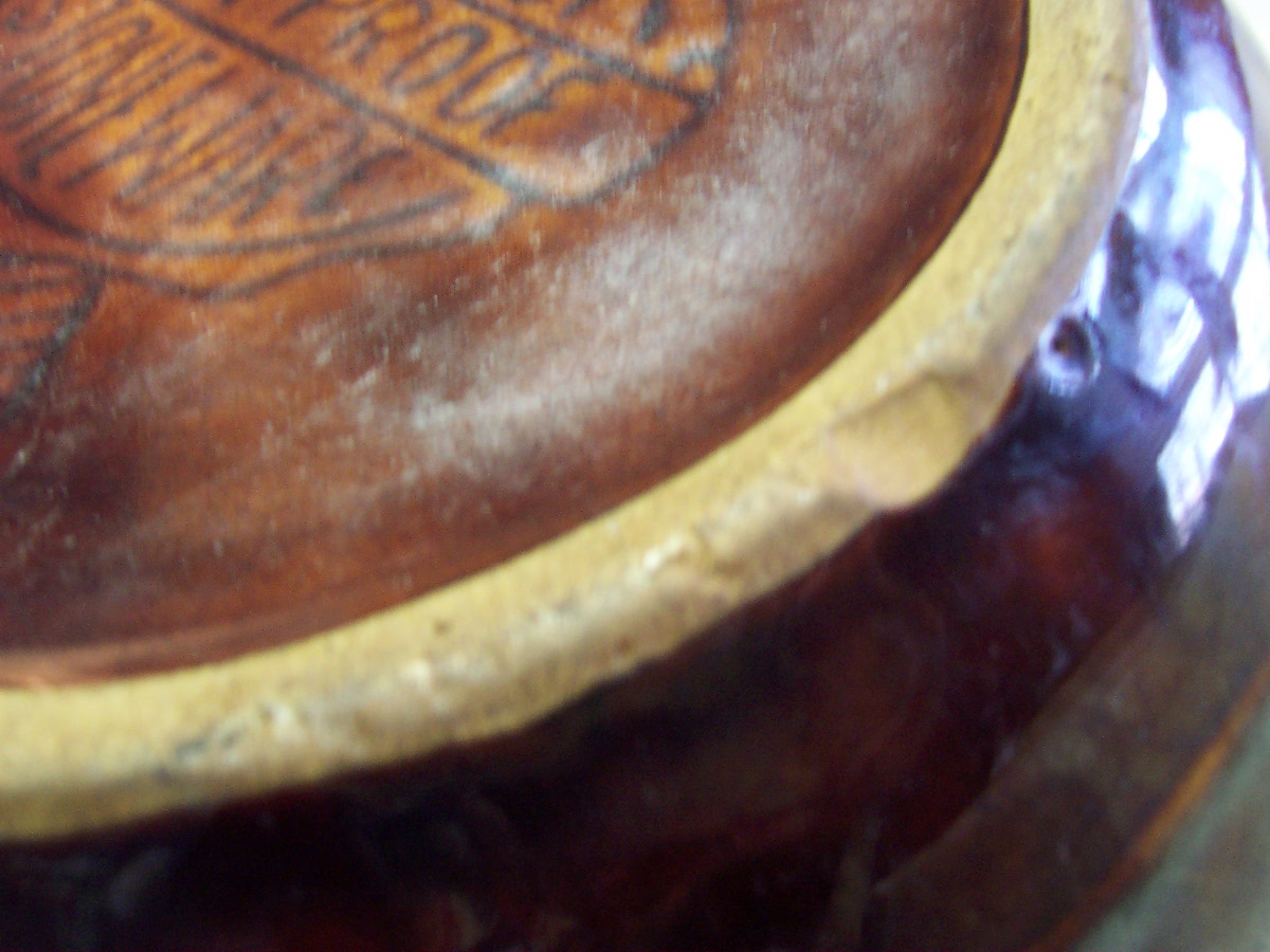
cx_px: 635
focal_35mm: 37
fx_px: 1357
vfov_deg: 38.7
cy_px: 476
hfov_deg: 50.1
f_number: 2.8
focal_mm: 5.6
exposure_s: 1/30
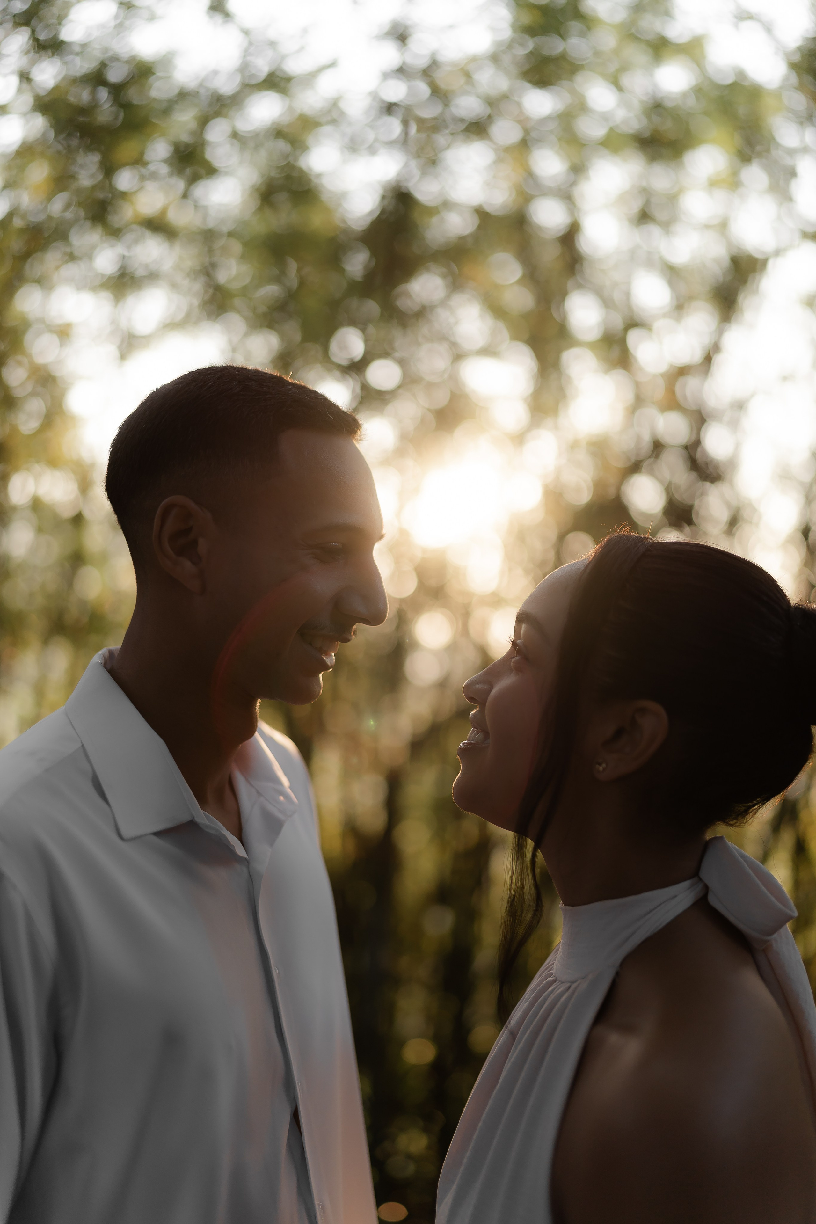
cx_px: 408
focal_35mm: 35
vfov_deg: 54.4
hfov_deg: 37.9
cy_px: 612
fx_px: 1190
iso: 100
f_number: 1.2
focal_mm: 35
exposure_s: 1/400
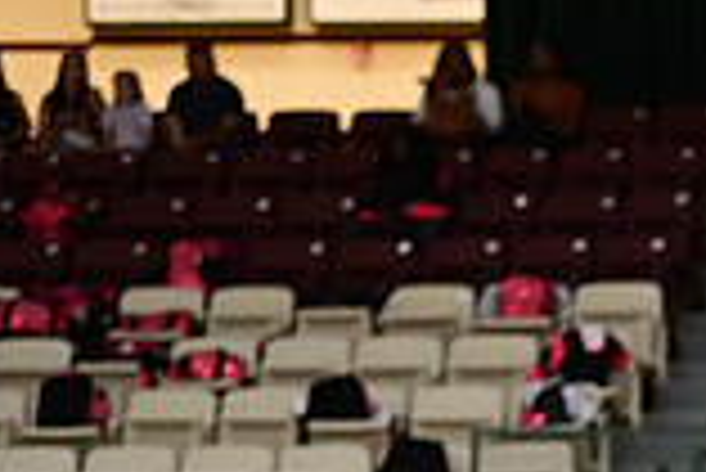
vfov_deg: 4.1
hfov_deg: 6.1
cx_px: 1291
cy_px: 850
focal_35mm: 332
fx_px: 6517
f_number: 3.2
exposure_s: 1/1000
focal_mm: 90
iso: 6400
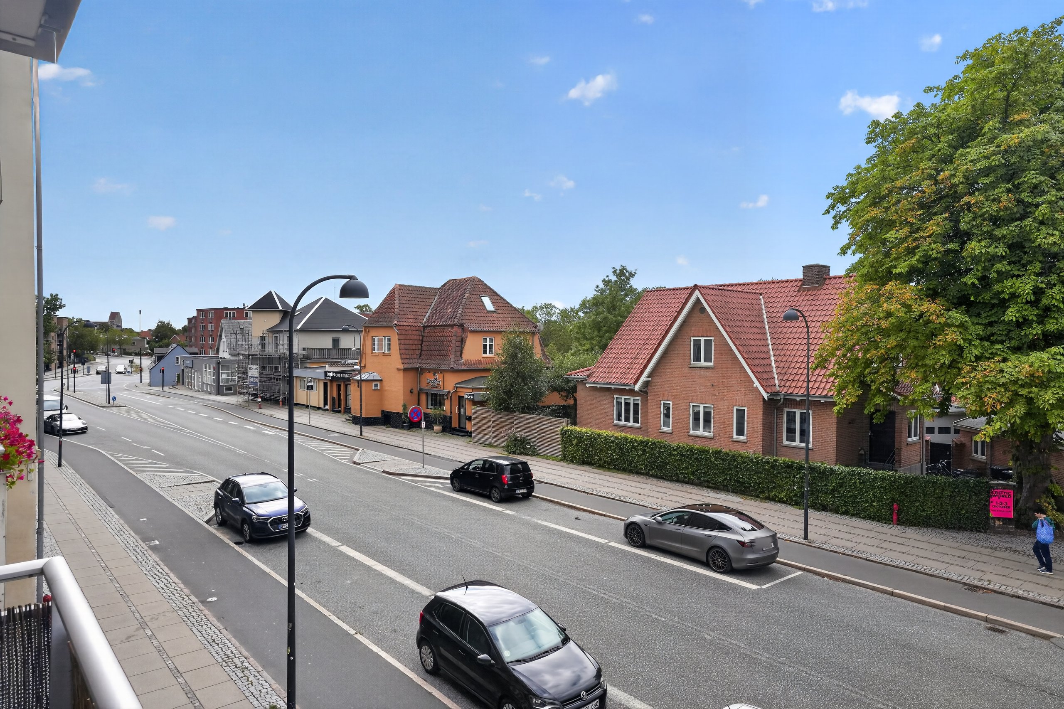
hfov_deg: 76.1
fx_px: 680
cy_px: 354
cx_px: 532
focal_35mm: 23
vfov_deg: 55.1
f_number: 8
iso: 400
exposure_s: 1/500
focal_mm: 23
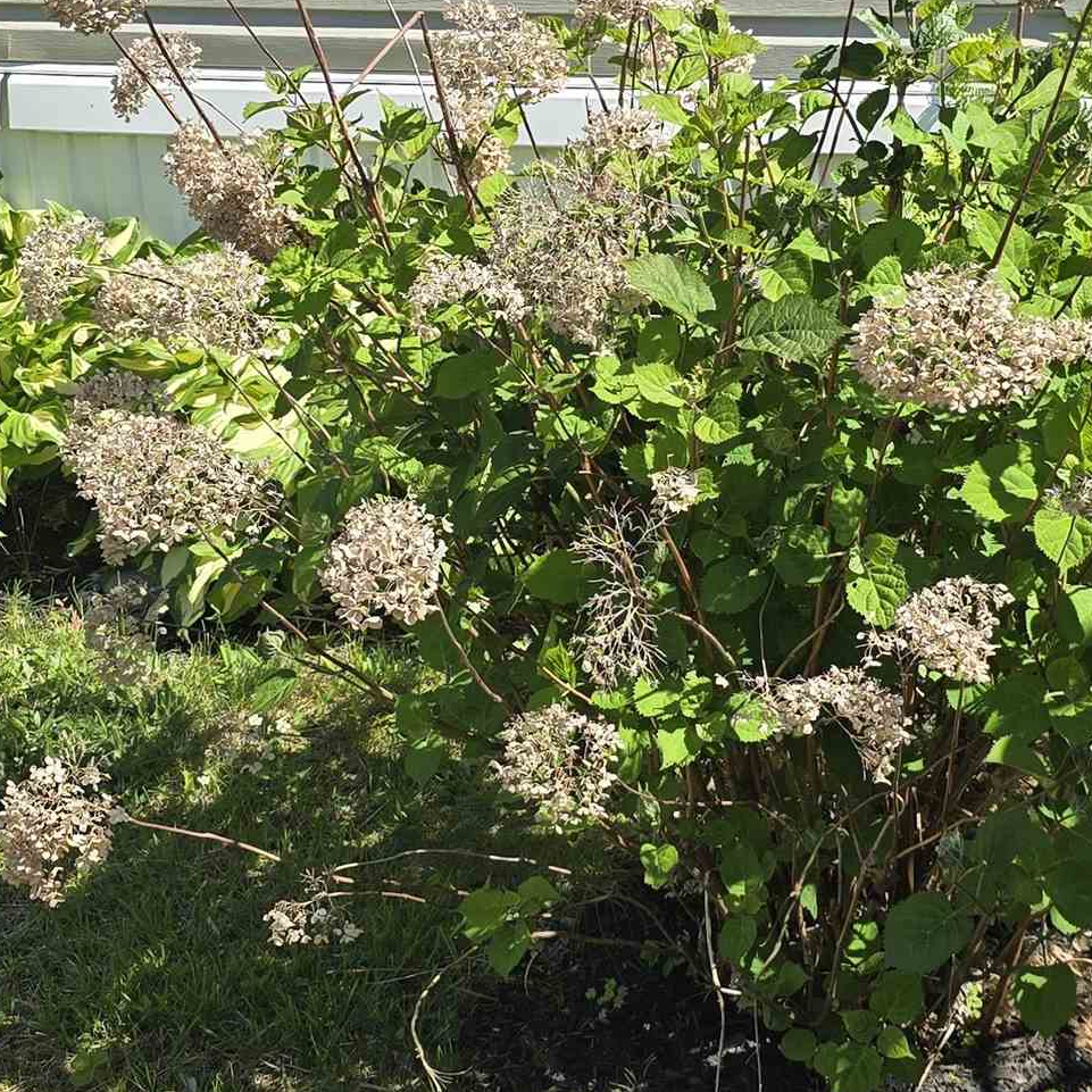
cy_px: 284
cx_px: 694
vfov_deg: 26.2
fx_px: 2320
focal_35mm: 65
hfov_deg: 26.4
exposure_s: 1/447
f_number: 1.7
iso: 12
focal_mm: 6.3
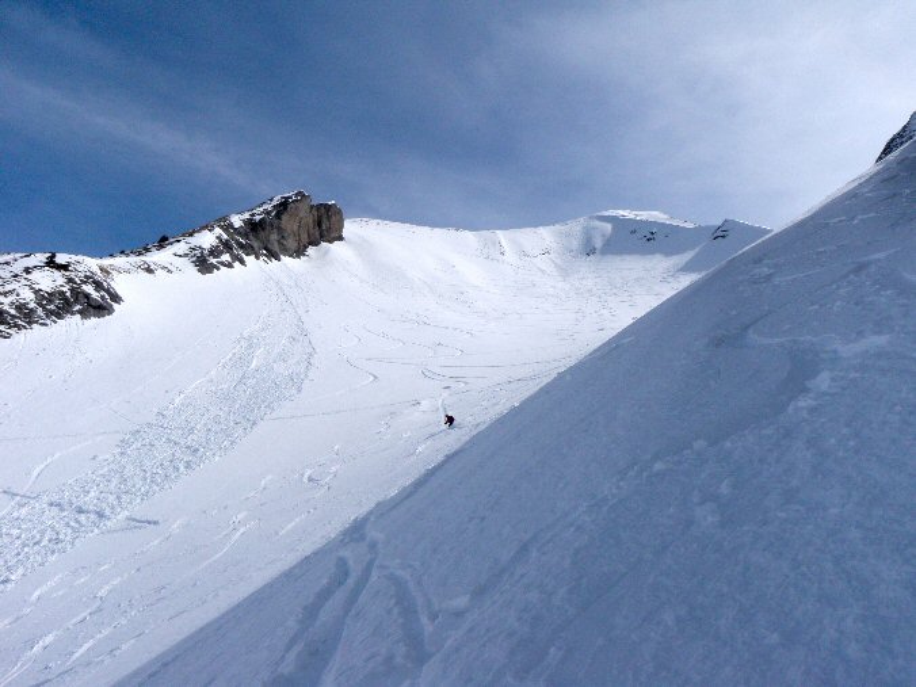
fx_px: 741
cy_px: 344
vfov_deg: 49.7
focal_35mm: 28
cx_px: 458
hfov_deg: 63.4
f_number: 5
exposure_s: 1/800
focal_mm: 5
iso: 50
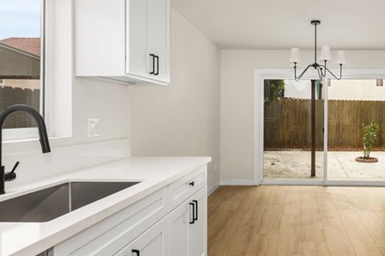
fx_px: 342
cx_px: 289
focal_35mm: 32
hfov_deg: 55.9
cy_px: 115
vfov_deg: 41.0
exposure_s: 1/25
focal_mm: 14
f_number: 6.3
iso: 100
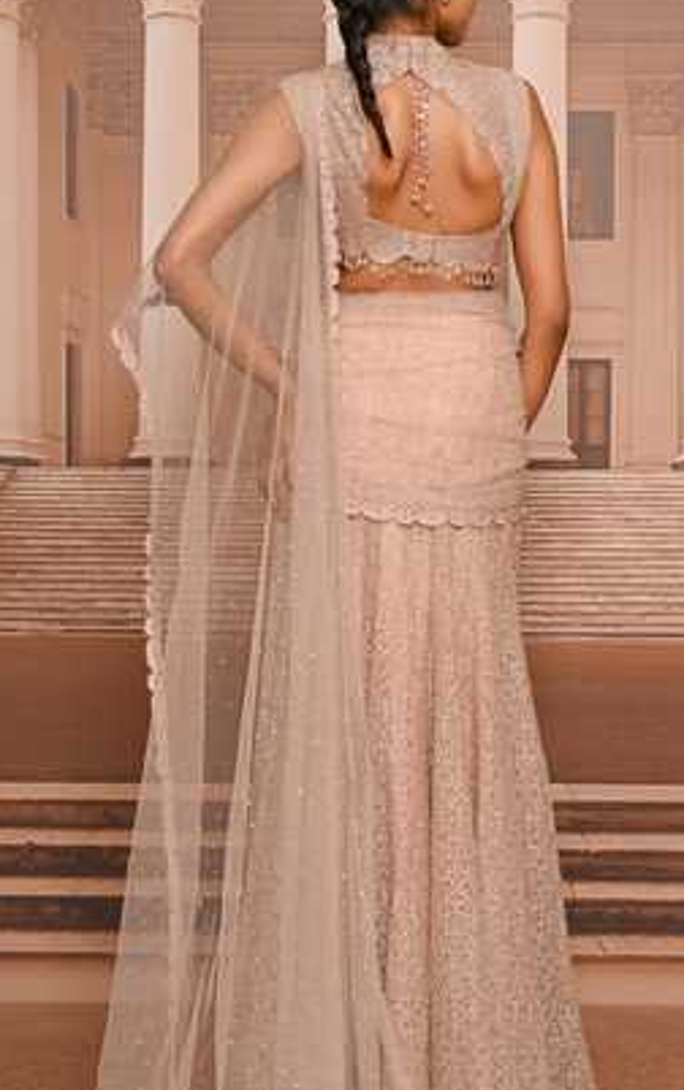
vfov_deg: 18.4
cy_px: 541
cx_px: 404
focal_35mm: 113
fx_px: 3363
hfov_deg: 11.6
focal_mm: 85
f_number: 5.6
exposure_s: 1/160
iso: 640
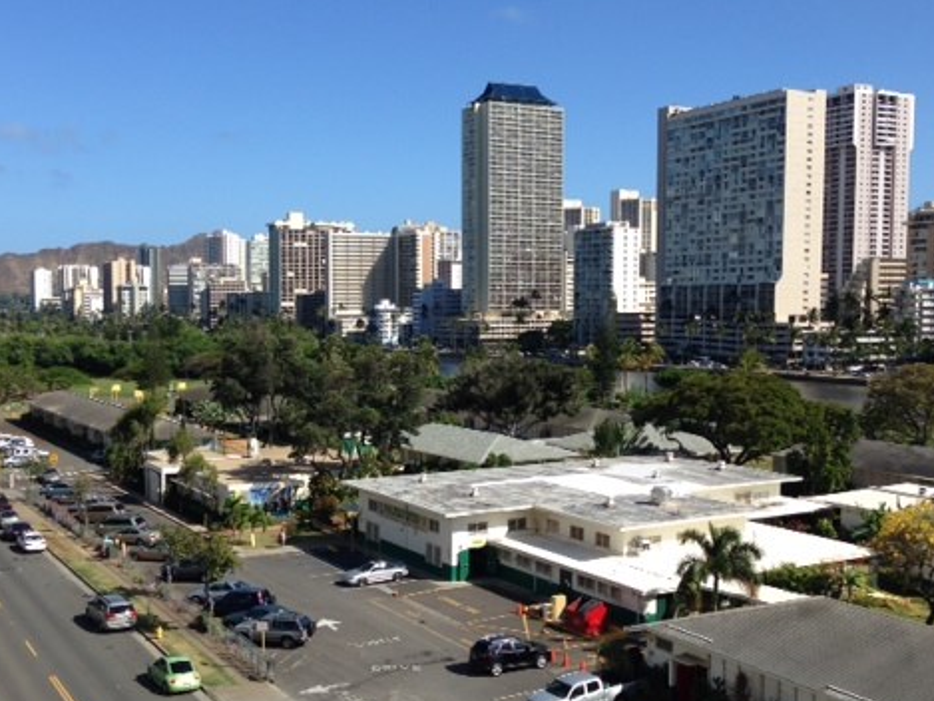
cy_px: 376
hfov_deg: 42.1
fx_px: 1214
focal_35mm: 45
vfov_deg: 32.2
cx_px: 456
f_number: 2.4
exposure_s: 1/1550
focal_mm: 4.12
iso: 50
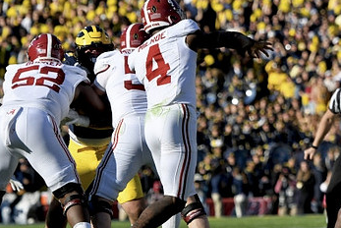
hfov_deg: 4.1
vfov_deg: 2.7
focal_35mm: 501
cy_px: 106
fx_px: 4749
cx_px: 227
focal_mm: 250
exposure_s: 1/2000
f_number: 5.6
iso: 320
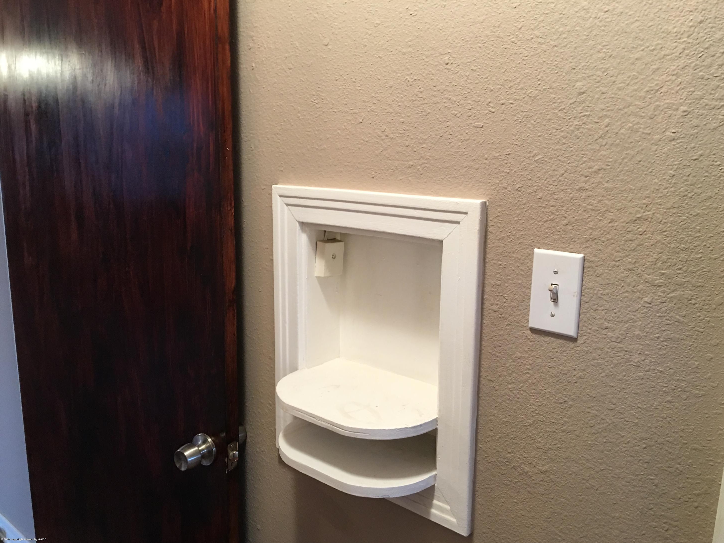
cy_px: 276
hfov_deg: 60.0
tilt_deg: -12.0
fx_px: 627
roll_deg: -2.4
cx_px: 374
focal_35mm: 30
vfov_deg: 46.8
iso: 64
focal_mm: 4.15
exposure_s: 1/15
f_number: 2.2
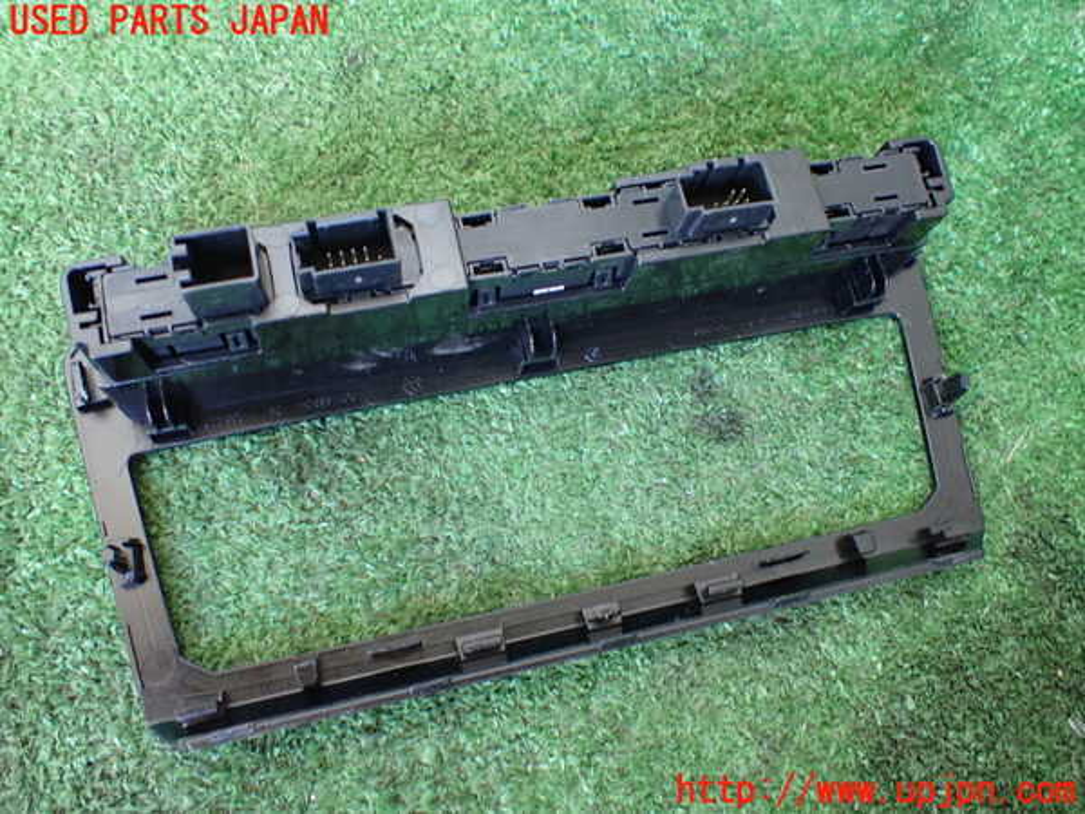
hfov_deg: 60.0
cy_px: 407
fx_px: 940
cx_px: 542
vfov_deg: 46.8
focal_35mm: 30
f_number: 2.3
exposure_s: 1/30
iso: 800
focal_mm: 5.4
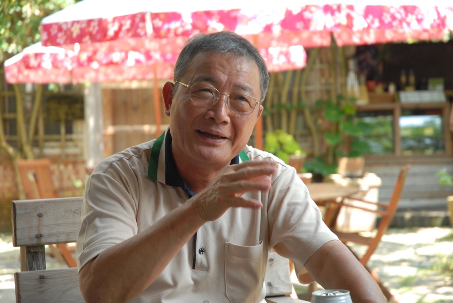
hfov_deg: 19.4
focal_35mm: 105
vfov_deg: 13.1
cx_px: 226
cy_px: 152
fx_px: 1323
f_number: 5
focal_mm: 70
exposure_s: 1/90
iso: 320
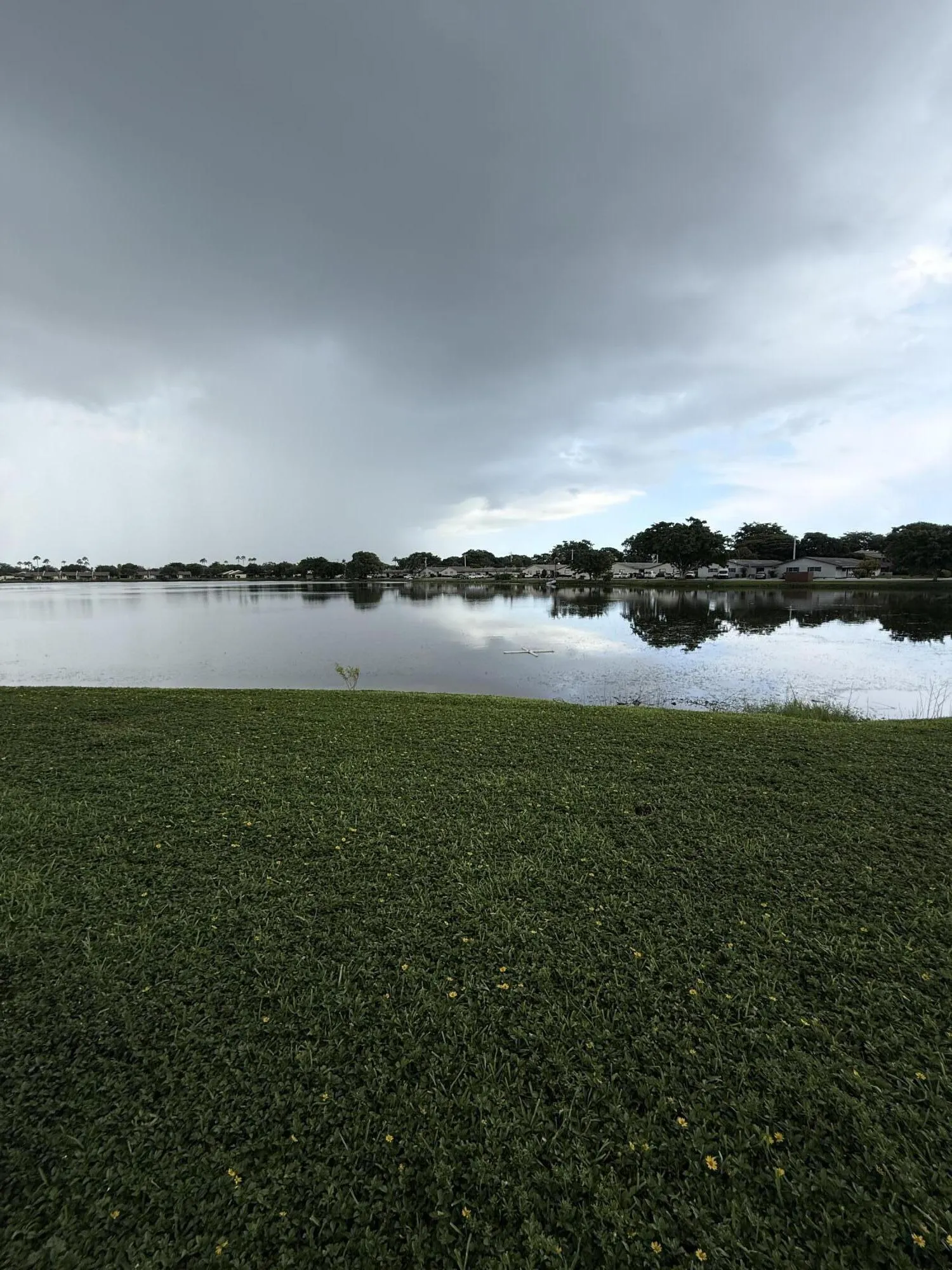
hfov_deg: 85.7
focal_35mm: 14
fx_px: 513
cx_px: 476
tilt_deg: -6.5
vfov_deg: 102.1
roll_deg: +0.4
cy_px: 635
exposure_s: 1/644
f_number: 2.2
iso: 50
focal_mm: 2.22
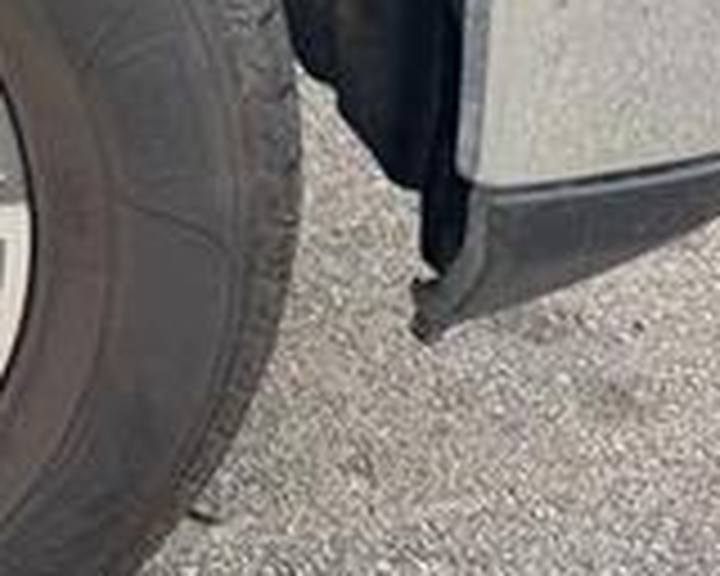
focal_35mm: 74
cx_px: -135
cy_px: -54
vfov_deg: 19.8
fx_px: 1577
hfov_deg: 23.6
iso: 125
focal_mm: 6.76
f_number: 1.78
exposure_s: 1/121
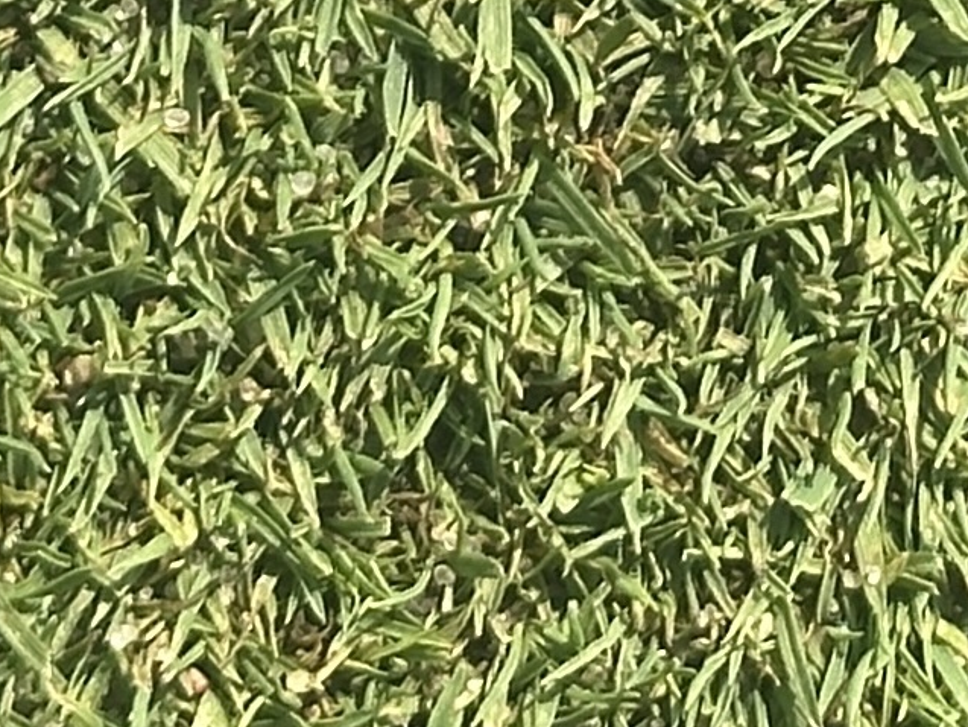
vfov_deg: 5.0
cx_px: 1181
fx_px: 8111
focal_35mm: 290
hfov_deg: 6.8
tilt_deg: -80.7
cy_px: -703
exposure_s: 1/2160
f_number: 1.78
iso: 64
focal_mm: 6.86
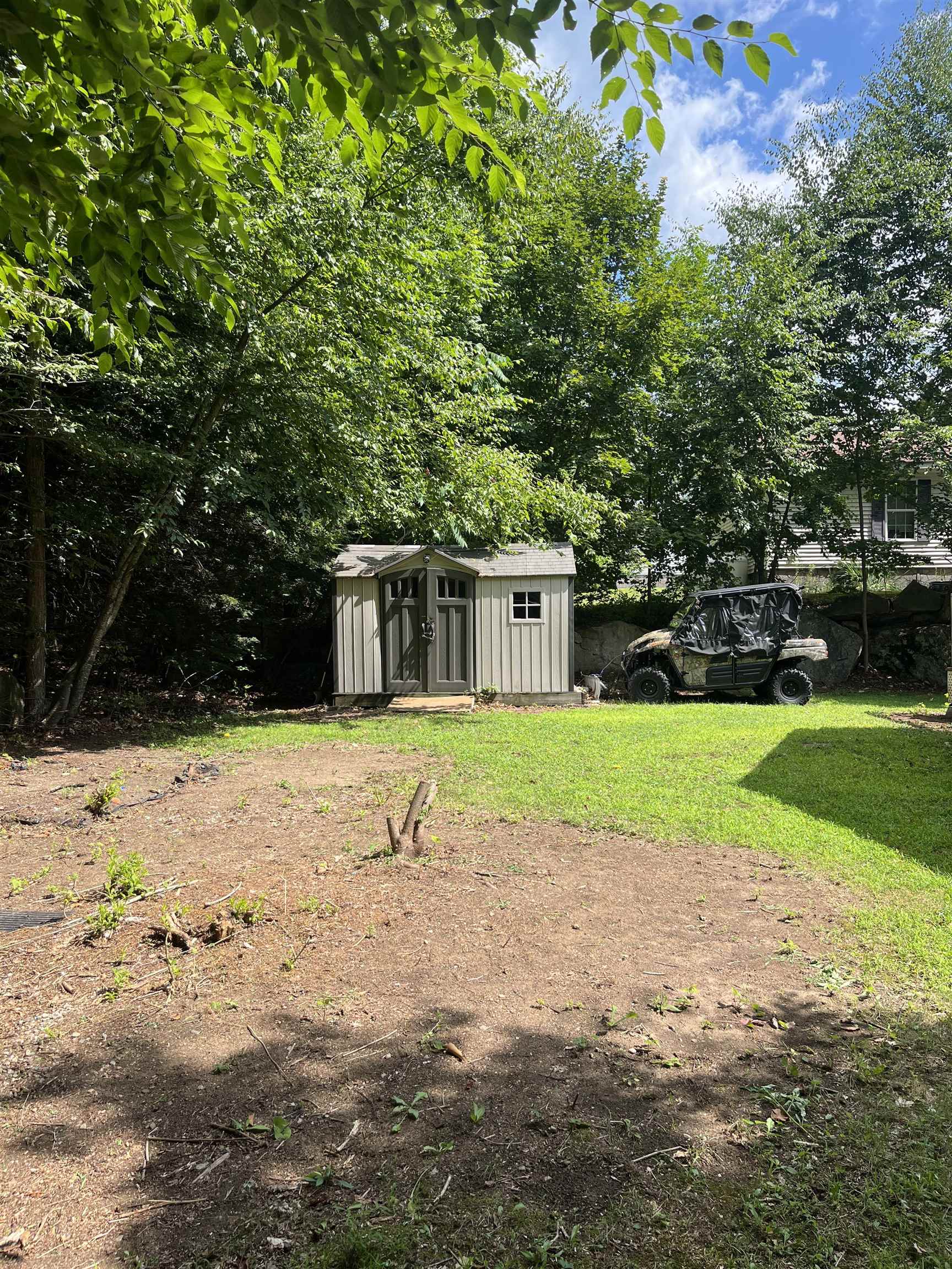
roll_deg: +0.0
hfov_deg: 53.1
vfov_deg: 67.3
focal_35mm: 26
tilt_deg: -0.1
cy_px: 634
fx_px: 953
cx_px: 476
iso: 50
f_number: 1.6
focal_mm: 5.1
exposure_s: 1/1238
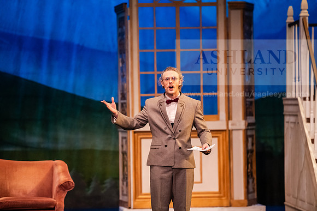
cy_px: 106
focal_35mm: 170
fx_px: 1497
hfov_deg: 12.1
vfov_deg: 8.1
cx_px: 158
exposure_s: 1/250
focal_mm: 170
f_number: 3.2
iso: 4000
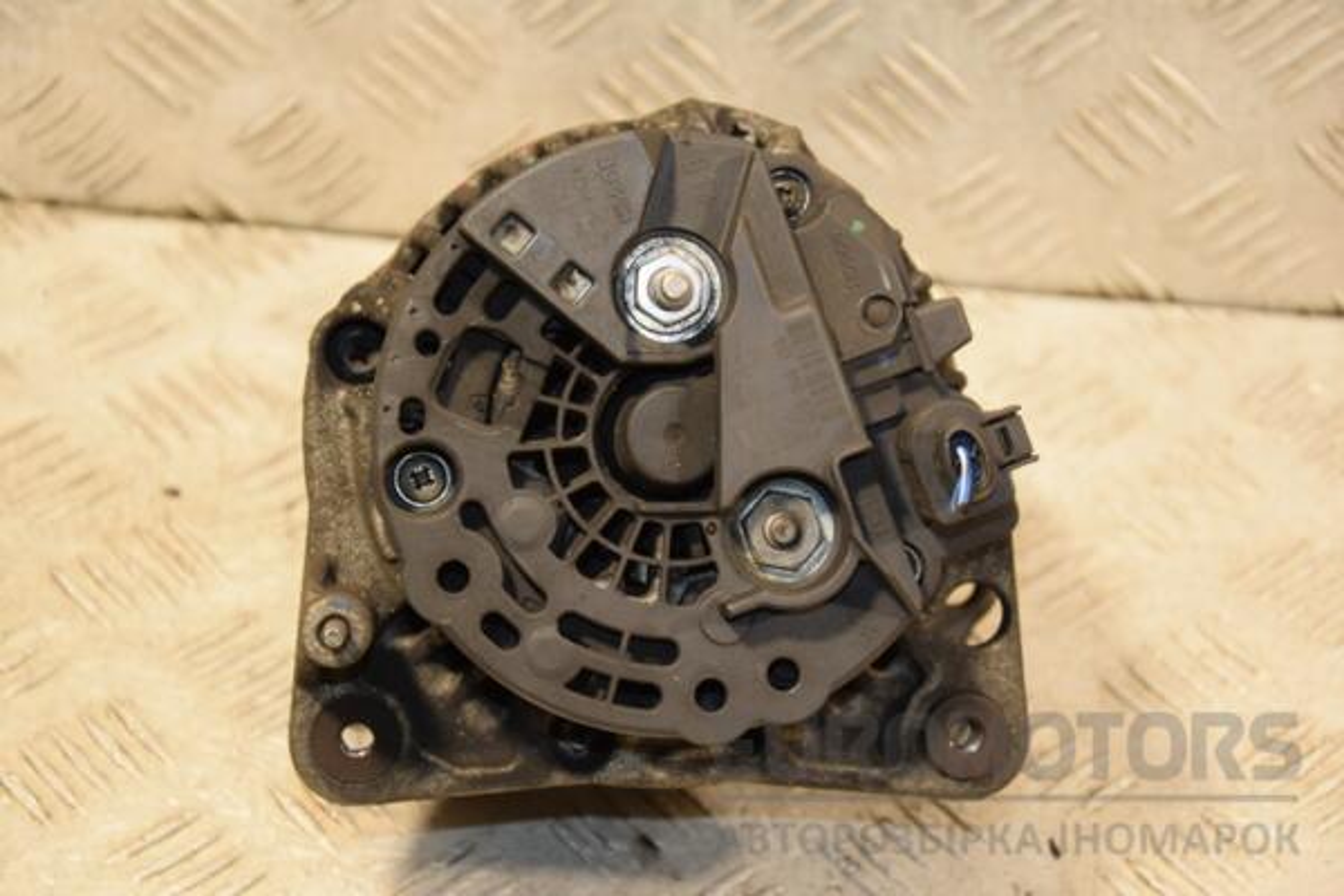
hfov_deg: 20.6
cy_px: 448
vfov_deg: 13.8
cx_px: 672
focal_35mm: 99
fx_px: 3696
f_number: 5.3
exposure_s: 1/100
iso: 800
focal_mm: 66
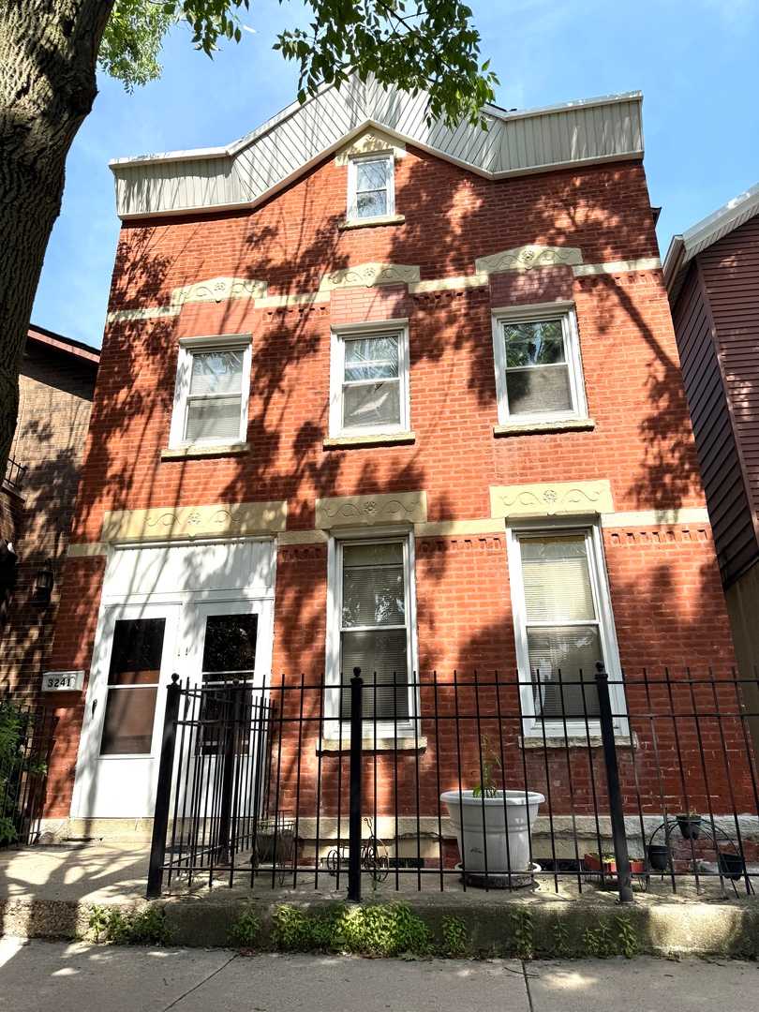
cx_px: 380
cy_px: 506
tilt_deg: +20.9
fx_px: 702
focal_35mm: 24
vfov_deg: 71.6
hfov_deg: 56.8
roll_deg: -0.5
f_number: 1.78
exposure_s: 1/2703
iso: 80
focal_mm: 6.76
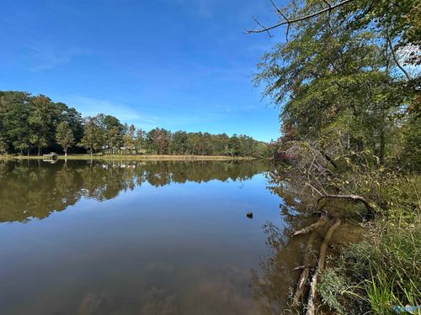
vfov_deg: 85.7
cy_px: 158
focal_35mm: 14
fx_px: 170
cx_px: 210
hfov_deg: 102.1
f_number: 2.2
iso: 50
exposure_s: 1/1195
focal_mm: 2.22
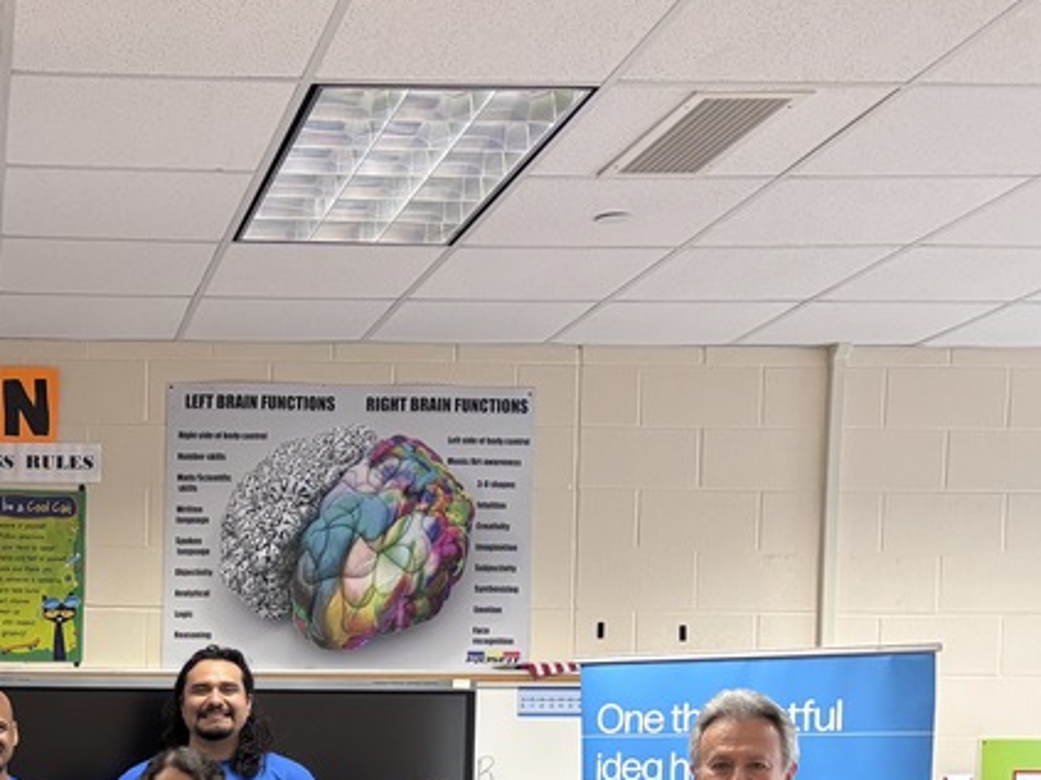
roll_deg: -1.2
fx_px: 1894
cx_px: -10
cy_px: 871
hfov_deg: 28.7
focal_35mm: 63
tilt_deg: -2.9
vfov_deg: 21.9
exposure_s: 1/60
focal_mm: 5.96
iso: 160
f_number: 1.6
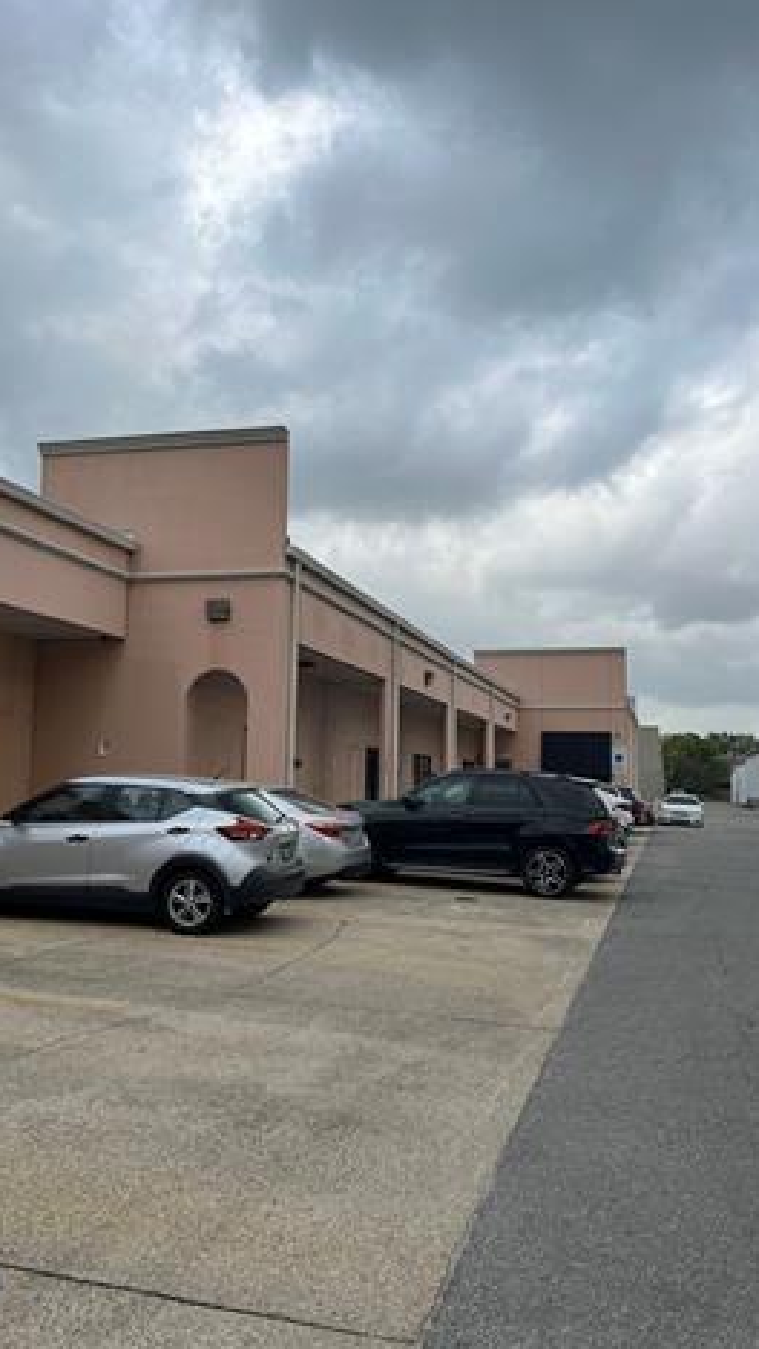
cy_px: 662
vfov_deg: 66.1
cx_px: 371
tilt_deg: +7.9
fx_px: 1037
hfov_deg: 40.2
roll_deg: +2.3
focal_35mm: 29
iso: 50
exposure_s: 1/4274
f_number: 1.5
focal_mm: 5.7
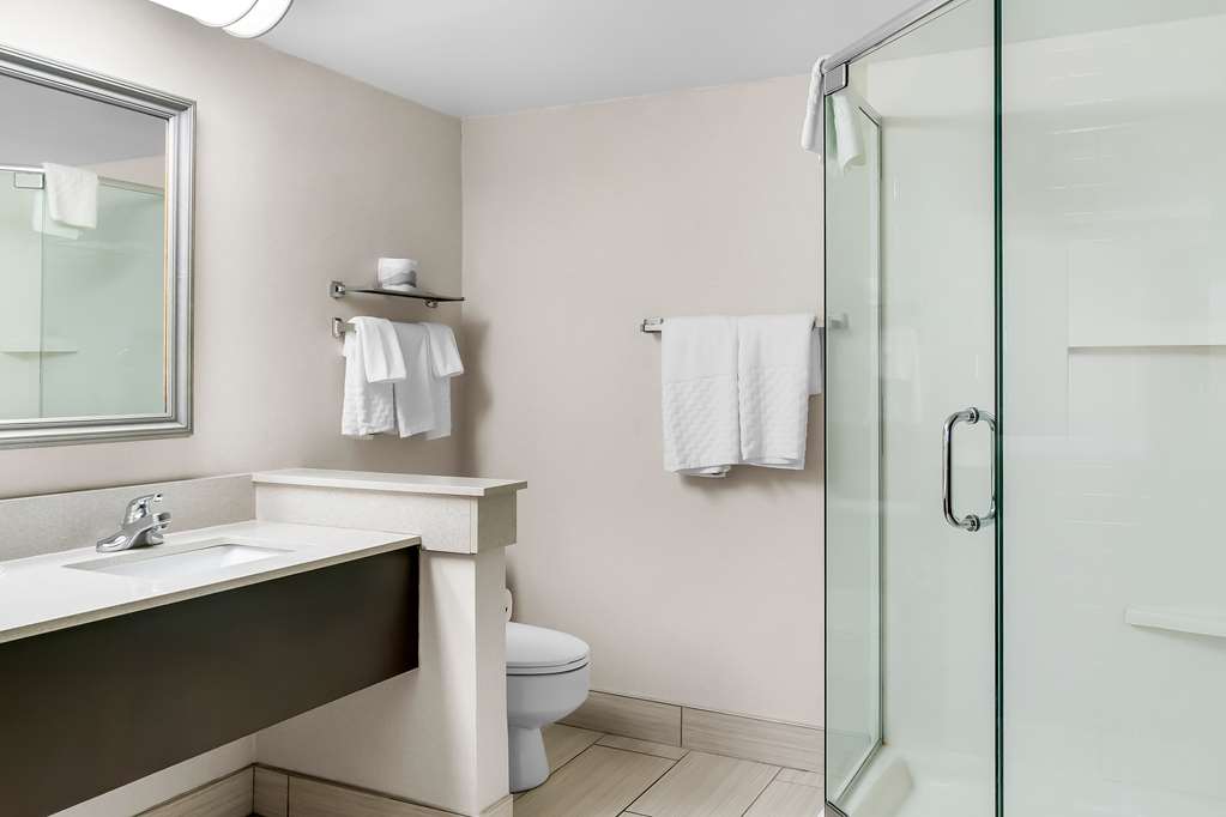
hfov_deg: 73.7
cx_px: 613
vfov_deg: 53.1
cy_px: 408
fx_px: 817
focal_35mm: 24
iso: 400
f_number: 10
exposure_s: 1/1.67
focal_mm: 24
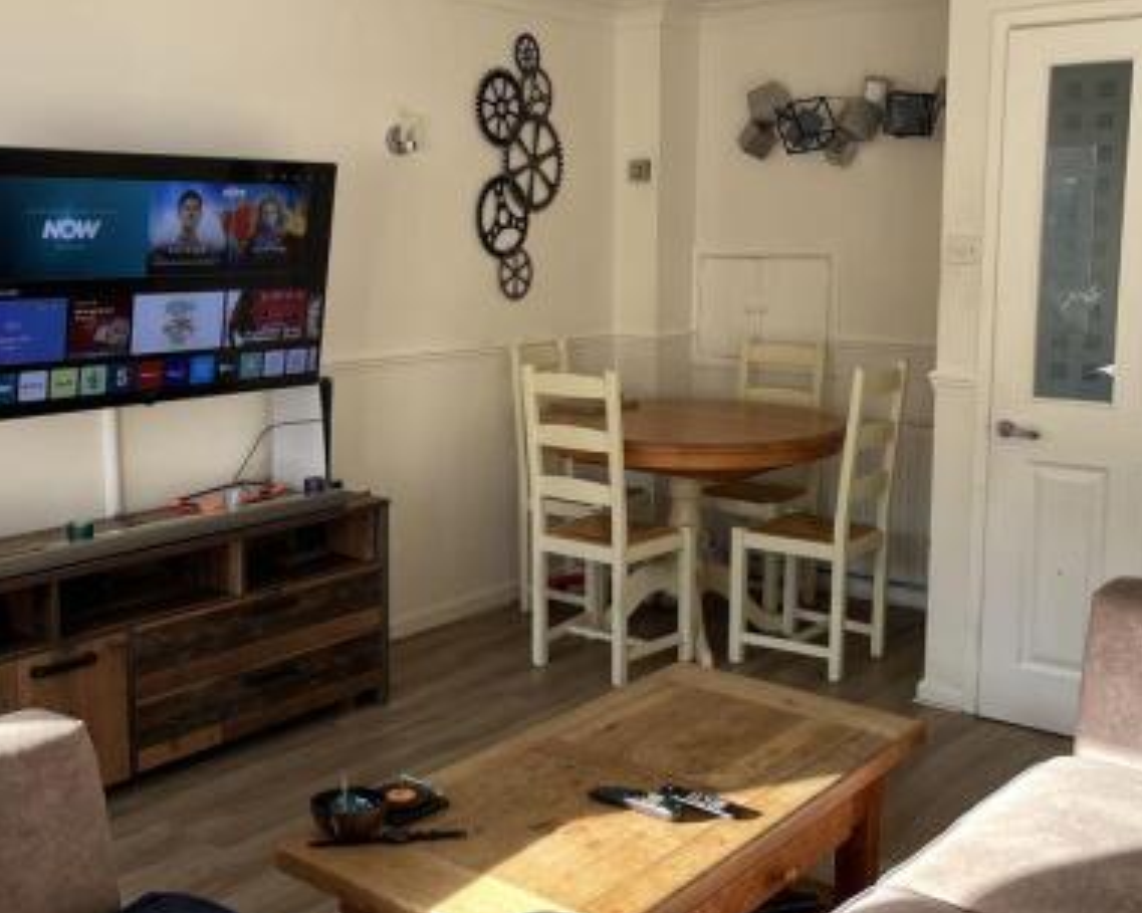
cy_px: 414
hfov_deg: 46.8
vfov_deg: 38.2
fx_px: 1318
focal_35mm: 39
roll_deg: -0.1
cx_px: 538
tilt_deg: -7.7
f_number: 1.6
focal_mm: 5.1
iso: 40
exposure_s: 1/121
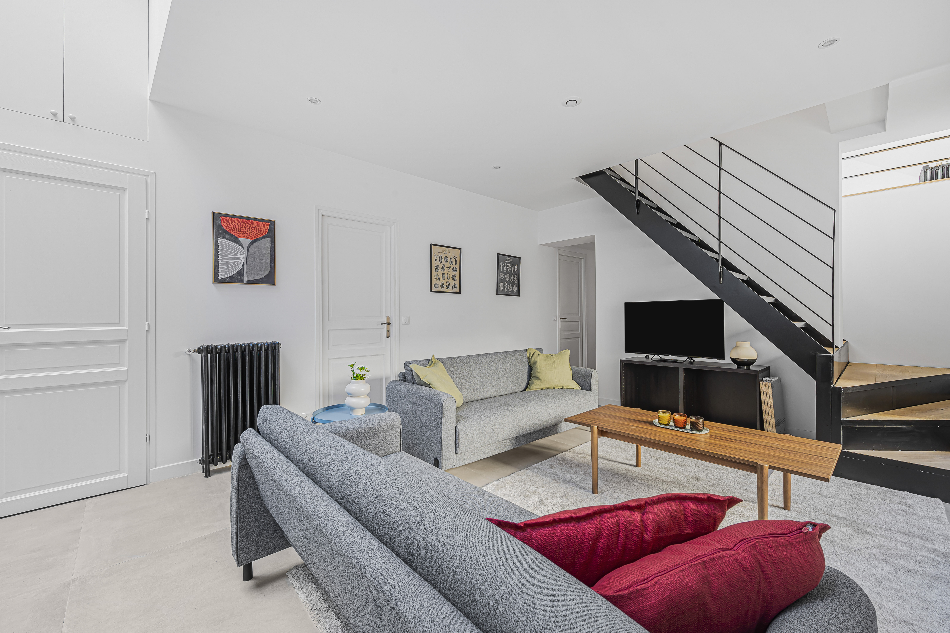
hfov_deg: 104.3
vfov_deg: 81.2
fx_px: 369
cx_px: 475
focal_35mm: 14
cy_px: 316
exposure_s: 2
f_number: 11
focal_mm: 14
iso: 100
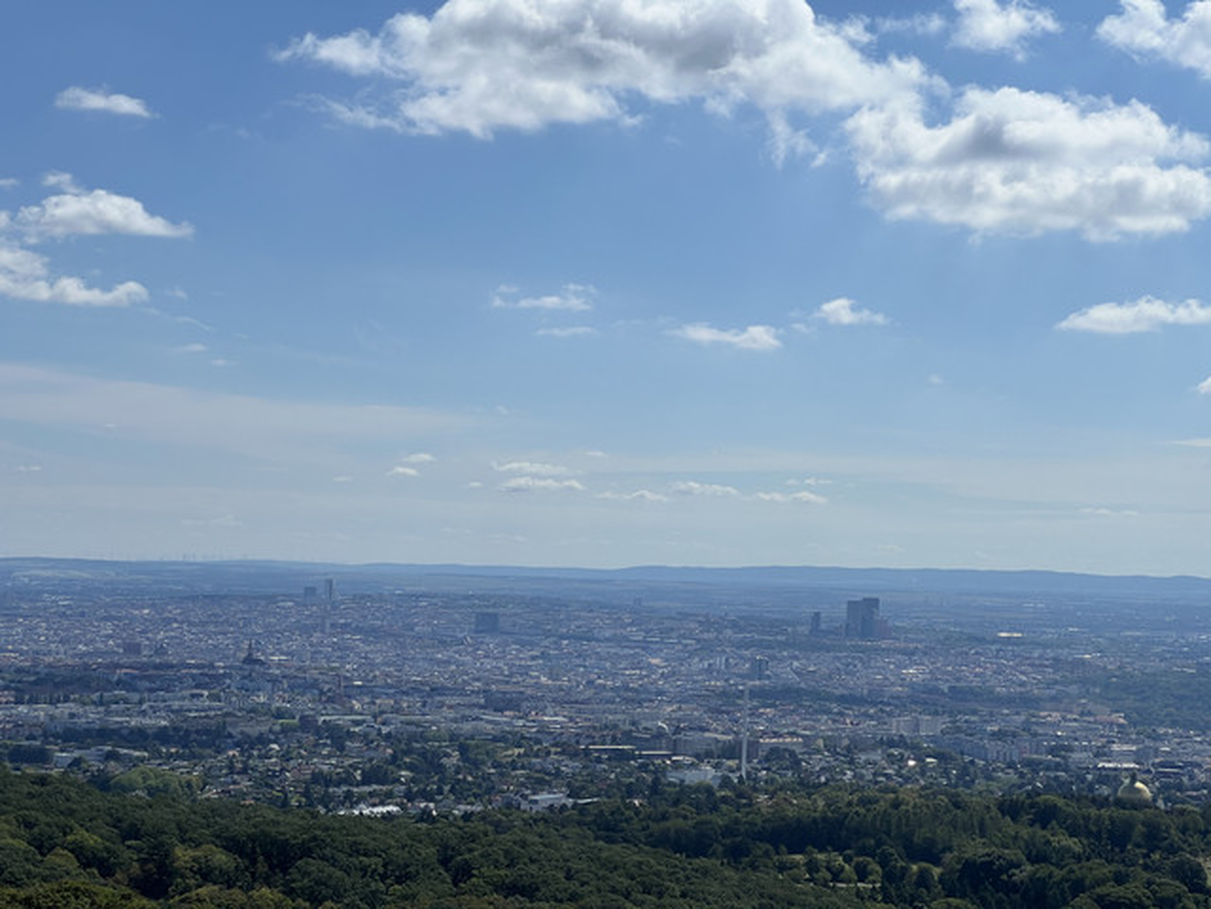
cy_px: 454
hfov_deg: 25.3
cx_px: 606
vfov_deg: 19.1
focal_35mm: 77
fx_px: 2694
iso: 32
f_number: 2.8
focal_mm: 9
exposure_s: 1/2179
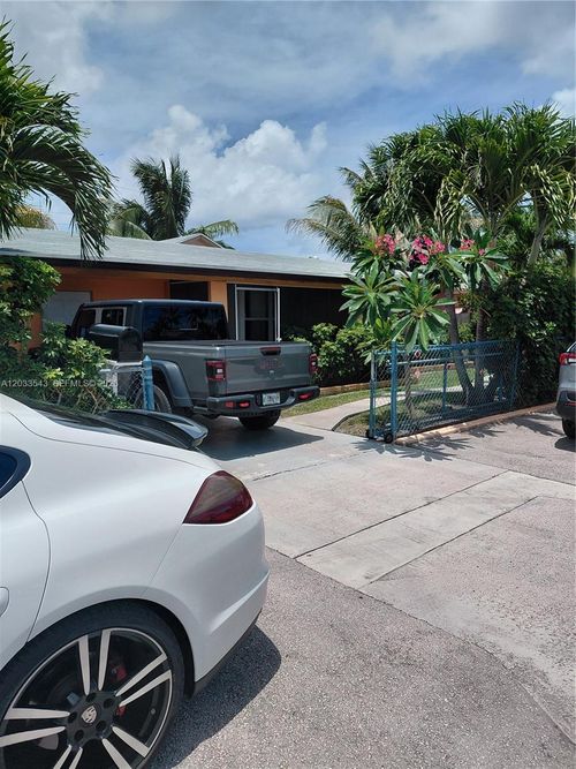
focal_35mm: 25
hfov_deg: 54.9
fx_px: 555
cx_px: 288
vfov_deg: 69.4
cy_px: 384
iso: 50
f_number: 1.8
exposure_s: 1/4390
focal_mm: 4.69
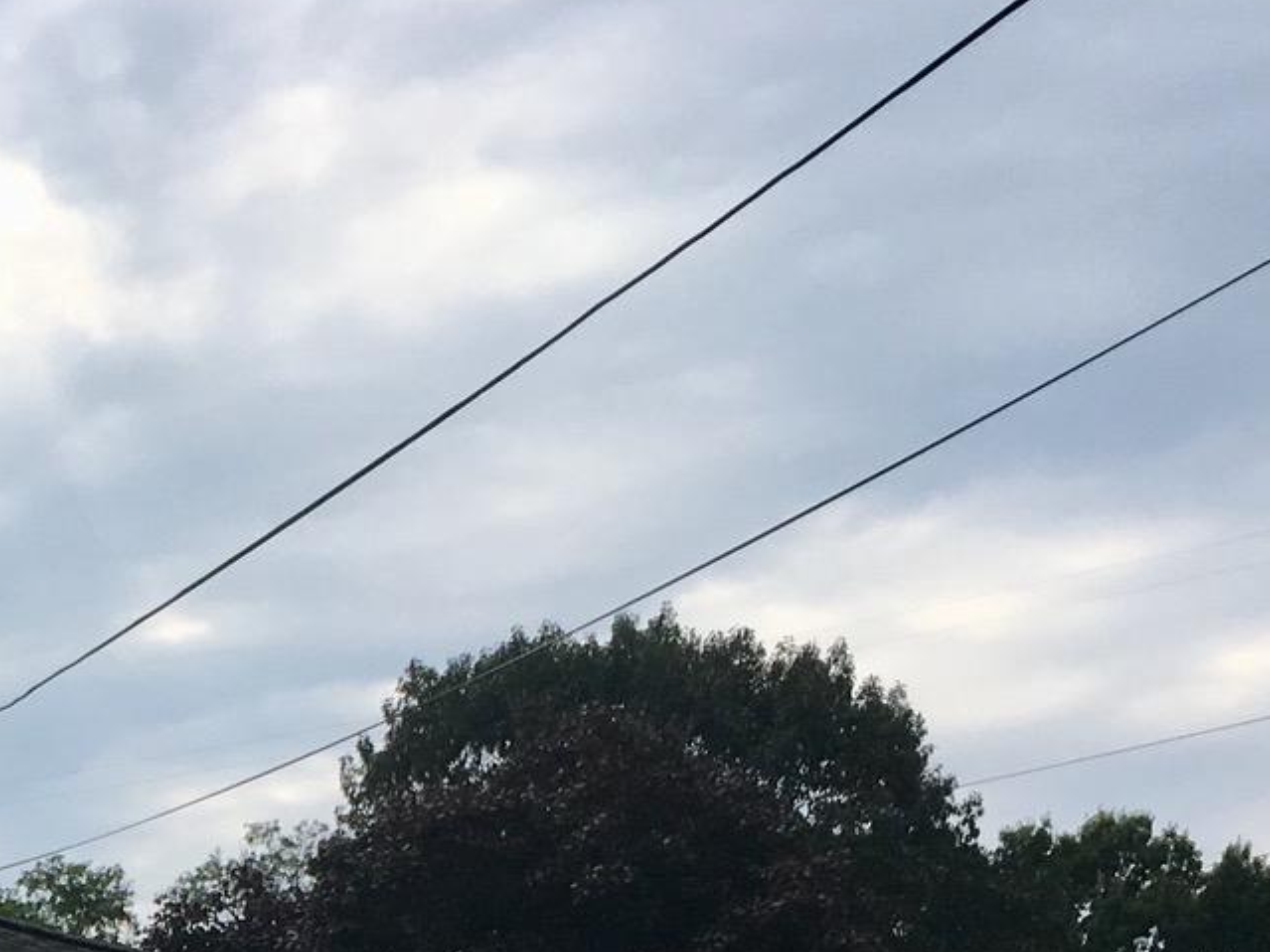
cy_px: 1471
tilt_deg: +1.1
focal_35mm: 93
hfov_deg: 20.2
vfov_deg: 14.7
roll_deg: +1.3
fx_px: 3411
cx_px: -113
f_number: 2.2
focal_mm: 4.15
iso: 25
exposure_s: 1/1451
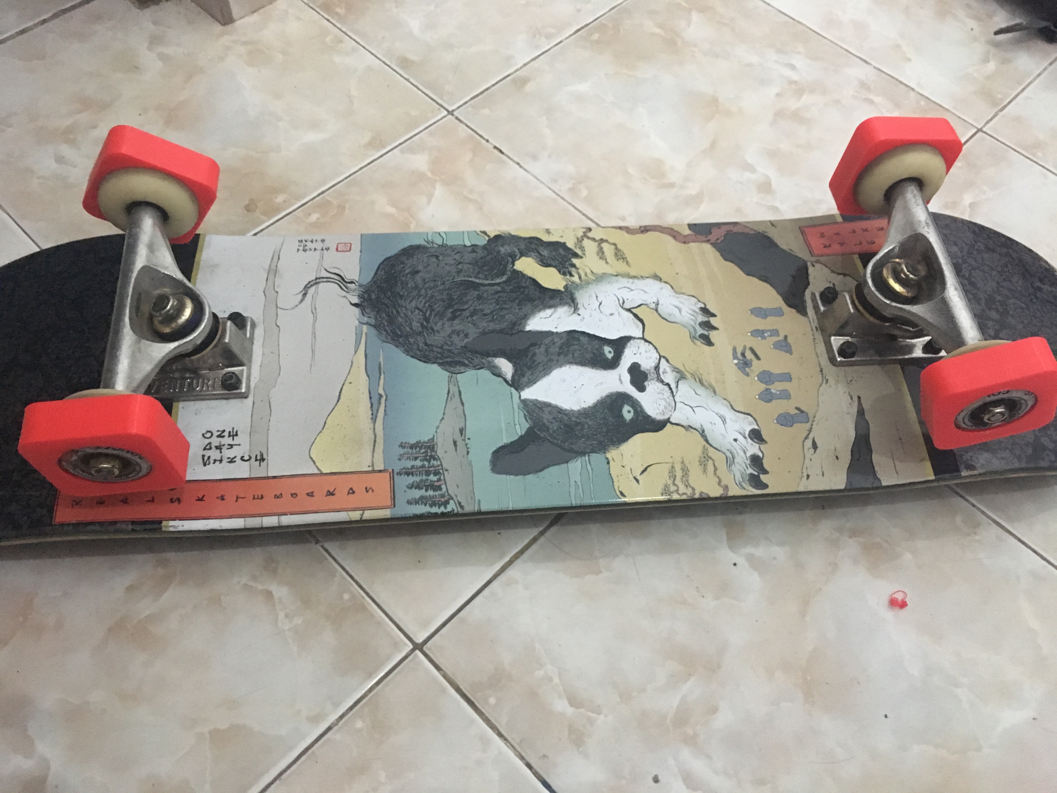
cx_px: 528
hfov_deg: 61.7
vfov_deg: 48.2
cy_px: 396
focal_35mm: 29
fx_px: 886
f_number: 2.2
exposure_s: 1/17
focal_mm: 4.15
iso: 320
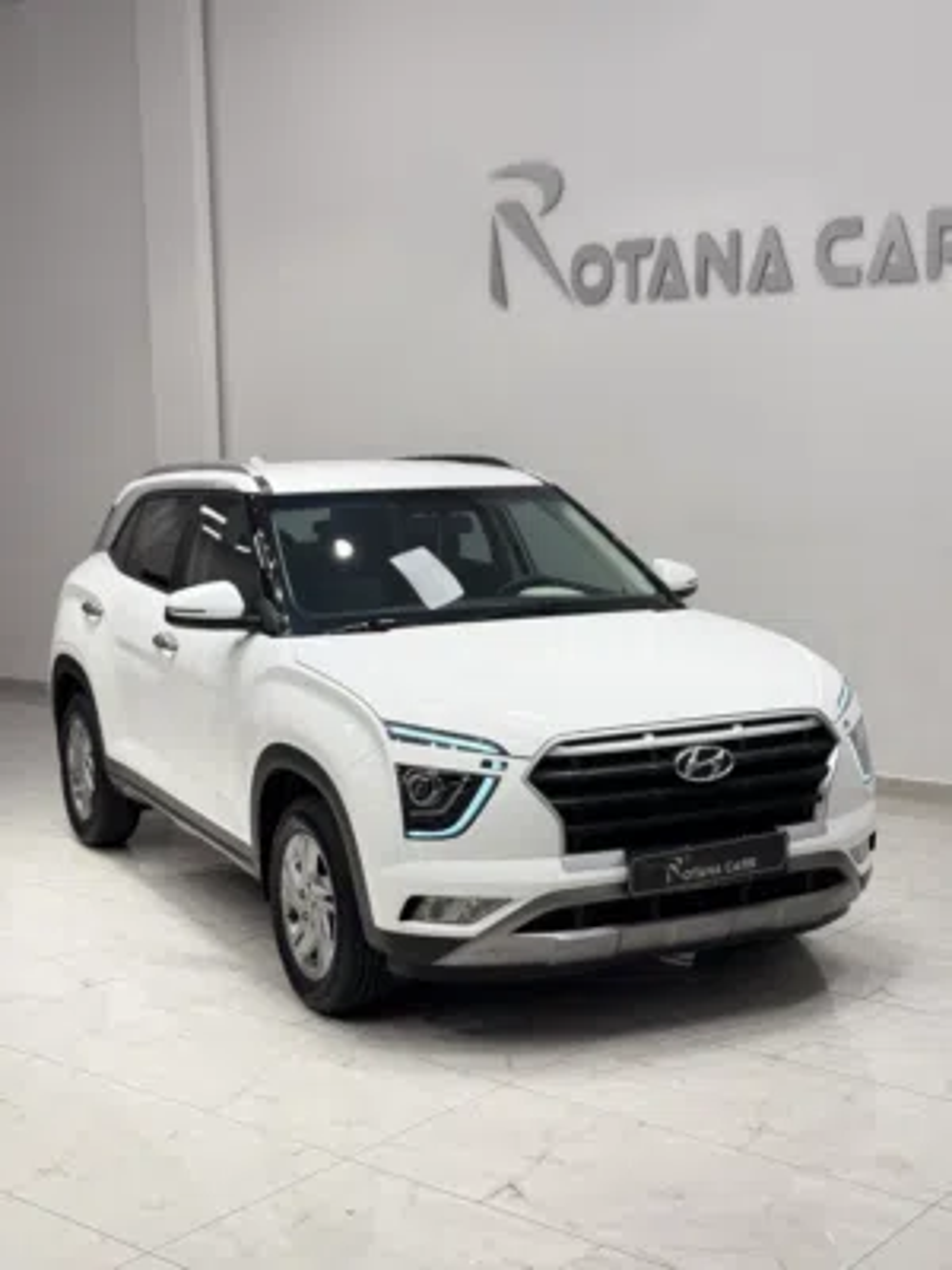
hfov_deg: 30.3
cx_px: 476
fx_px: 1760
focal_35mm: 48
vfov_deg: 39.7
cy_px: 635
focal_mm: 6.76
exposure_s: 1/299
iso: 64
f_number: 1.78
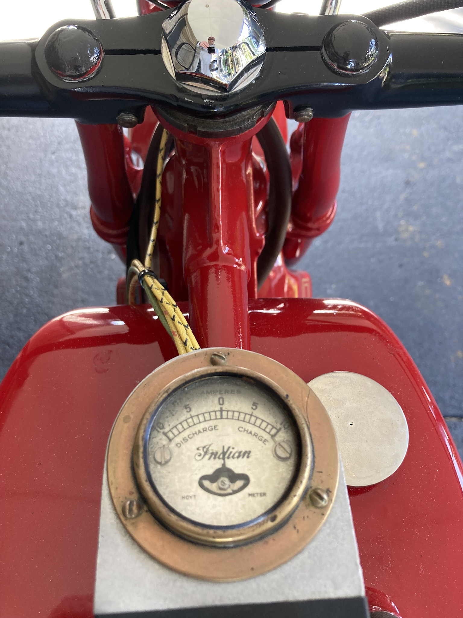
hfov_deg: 49.7
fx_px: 499
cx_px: 232
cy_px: 309
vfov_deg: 63.4
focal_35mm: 28
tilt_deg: -58.8
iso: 80
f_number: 1.8
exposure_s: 1/61
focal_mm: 3.99
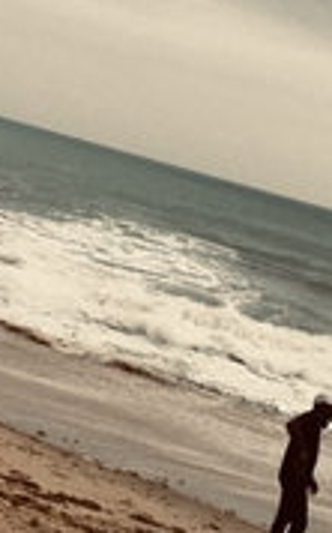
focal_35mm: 92
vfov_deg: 22.6
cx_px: 266
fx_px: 1334
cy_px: 259
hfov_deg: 14.1
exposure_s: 1/17
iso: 32
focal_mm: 4.15
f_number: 2.2
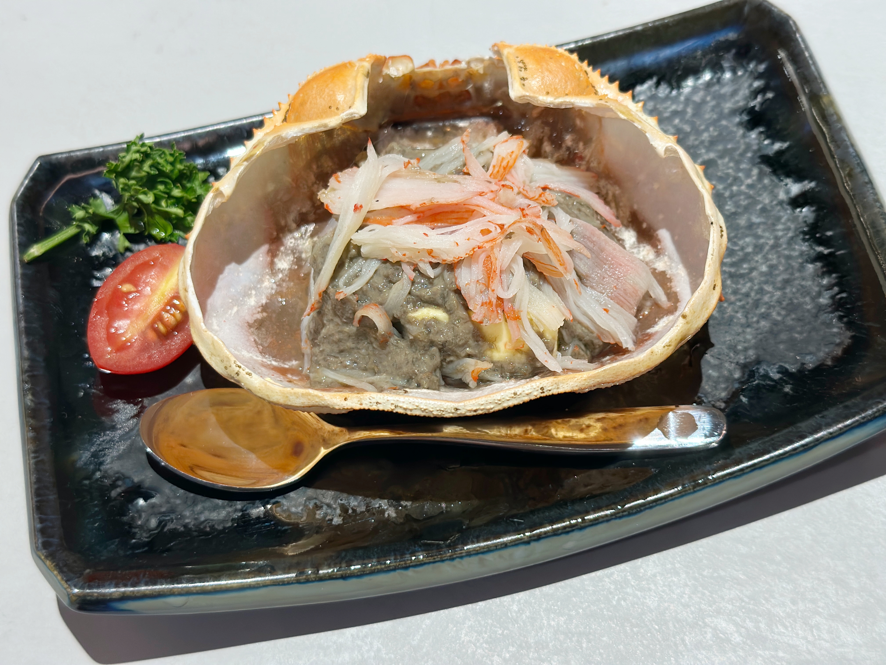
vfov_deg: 30.3
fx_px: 1229
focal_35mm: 48
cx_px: 443
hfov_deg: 39.7
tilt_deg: -61.7
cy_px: 332
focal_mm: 6.86
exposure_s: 1/60
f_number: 1.78
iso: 125
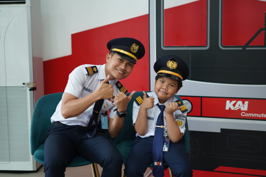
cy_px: 88
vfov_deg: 27.0
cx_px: 133
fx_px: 369
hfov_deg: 39.6
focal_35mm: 50
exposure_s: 1/100
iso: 400
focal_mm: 50
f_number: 1.8
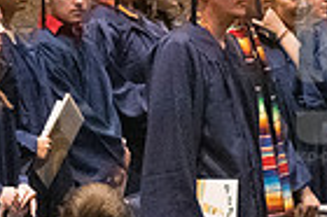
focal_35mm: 558
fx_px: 5063
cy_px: 82
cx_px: 367
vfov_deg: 2.5
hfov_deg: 3.7
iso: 8000
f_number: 4.5
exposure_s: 1/250
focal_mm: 90
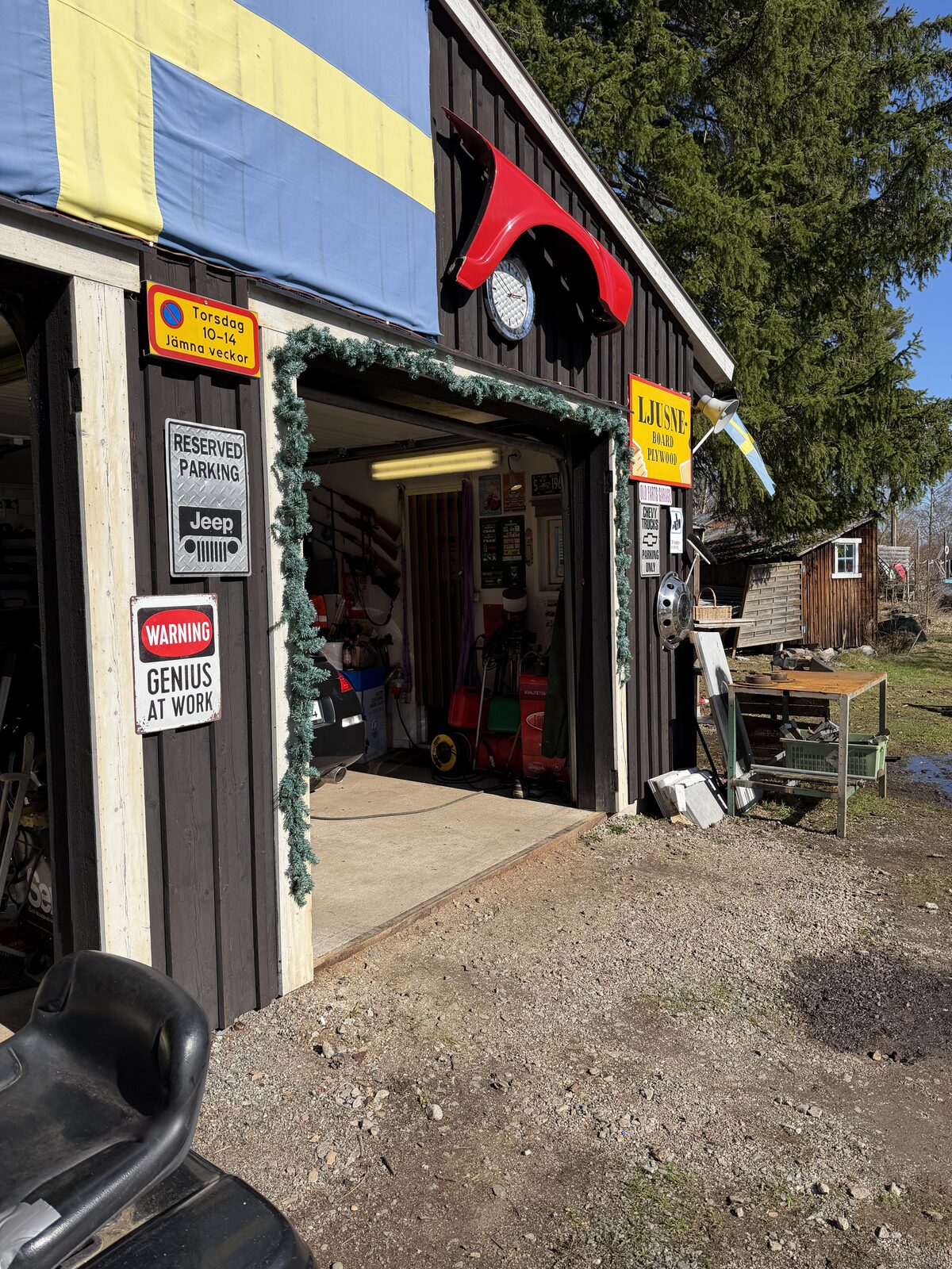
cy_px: 634
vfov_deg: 71.6
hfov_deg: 56.8
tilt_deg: -4.3
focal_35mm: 24
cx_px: 476
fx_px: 880
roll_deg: +1.7
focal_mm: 6.76
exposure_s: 1/4405
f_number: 1.78
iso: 80
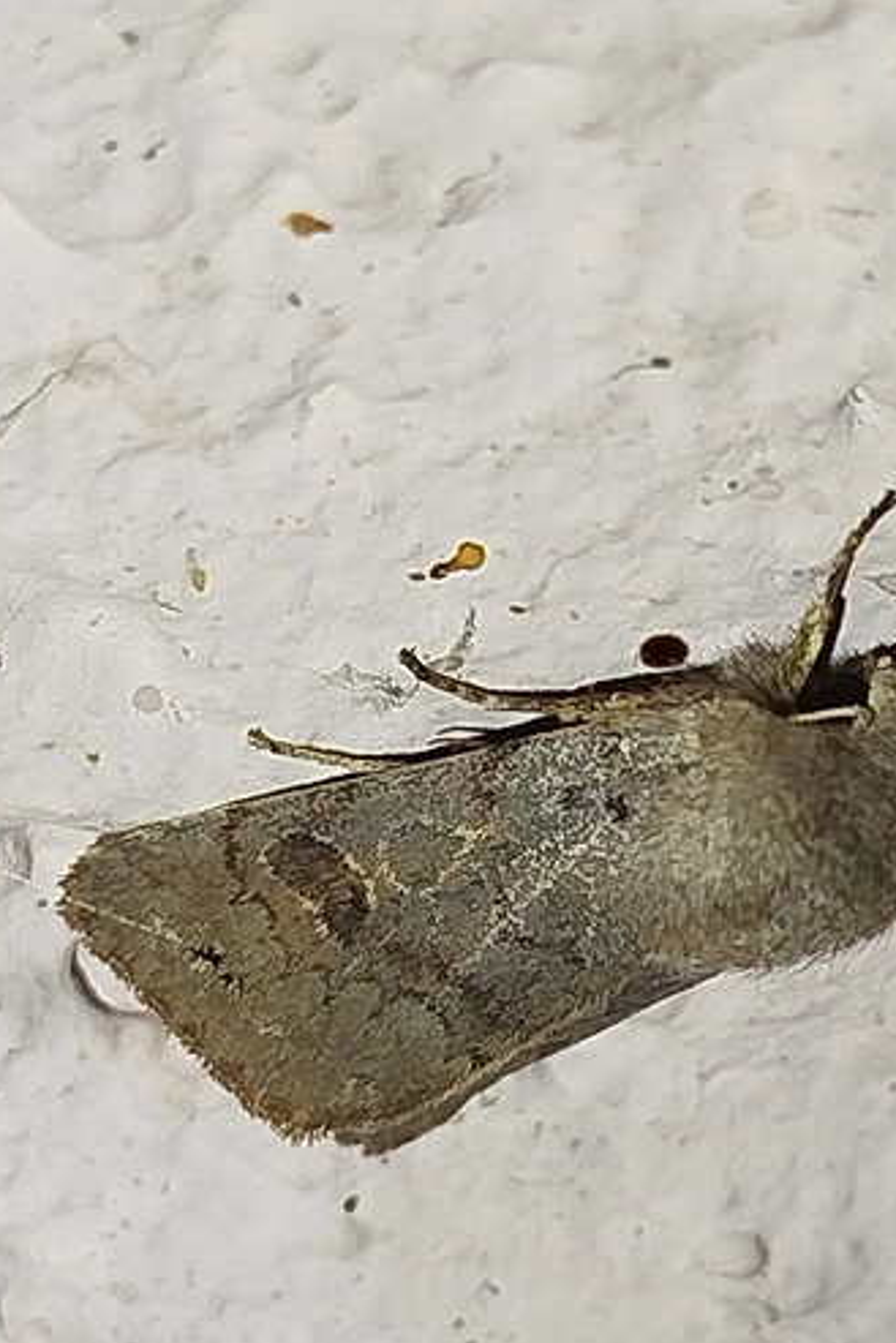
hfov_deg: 10.2
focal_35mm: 135
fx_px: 5036
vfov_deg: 15.2
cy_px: 842
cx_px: 575
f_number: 1.7
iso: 80
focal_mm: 5.31
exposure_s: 1/50
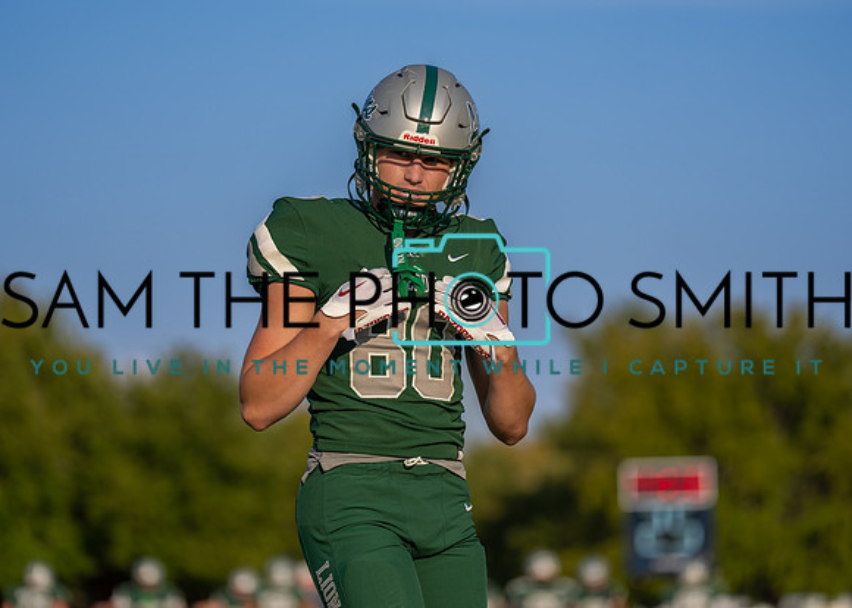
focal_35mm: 207
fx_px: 4996
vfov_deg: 7.0
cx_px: 407
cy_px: 264
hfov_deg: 9.7
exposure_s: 1/2500
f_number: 2.8
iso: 100
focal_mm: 162
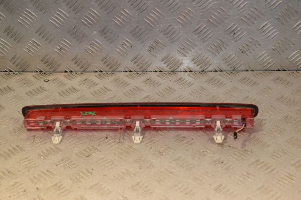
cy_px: 100
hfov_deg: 29.9
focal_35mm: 68
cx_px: 150
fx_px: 564
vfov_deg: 20.1
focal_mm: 45
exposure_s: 1/200
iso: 800
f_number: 8
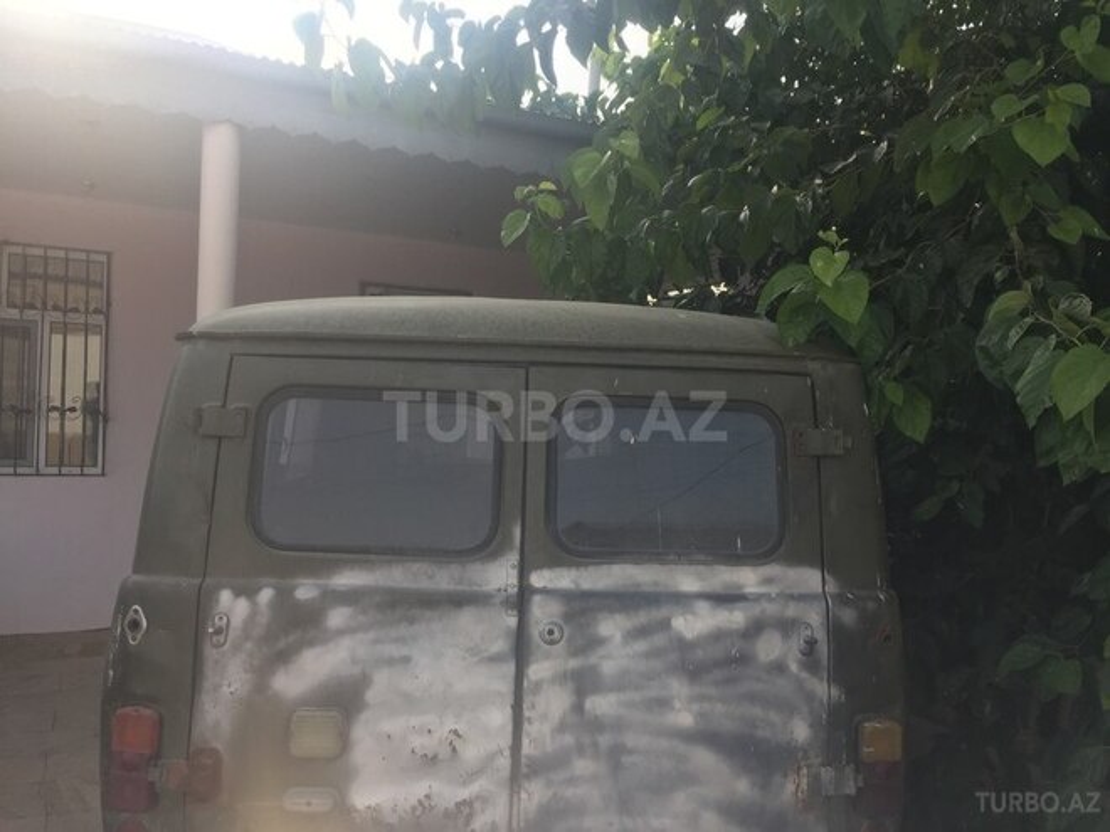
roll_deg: -3.9
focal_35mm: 29
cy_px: 416
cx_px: 555
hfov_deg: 61.7
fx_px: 930
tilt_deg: -0.1
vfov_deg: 48.2
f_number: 2.2
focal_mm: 4.15
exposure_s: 1/507
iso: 32
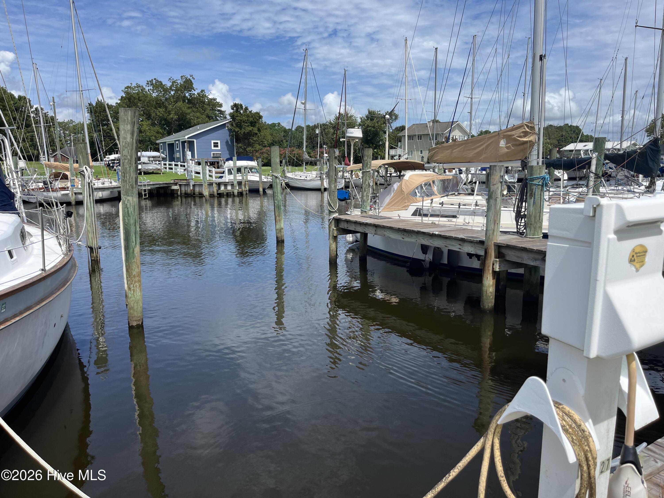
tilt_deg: -10.5
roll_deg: +0.6
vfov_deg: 53.1
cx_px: 332
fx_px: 499
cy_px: 249
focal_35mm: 26
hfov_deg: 67.3
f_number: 1.6
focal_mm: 5.1
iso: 50
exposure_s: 1/4149
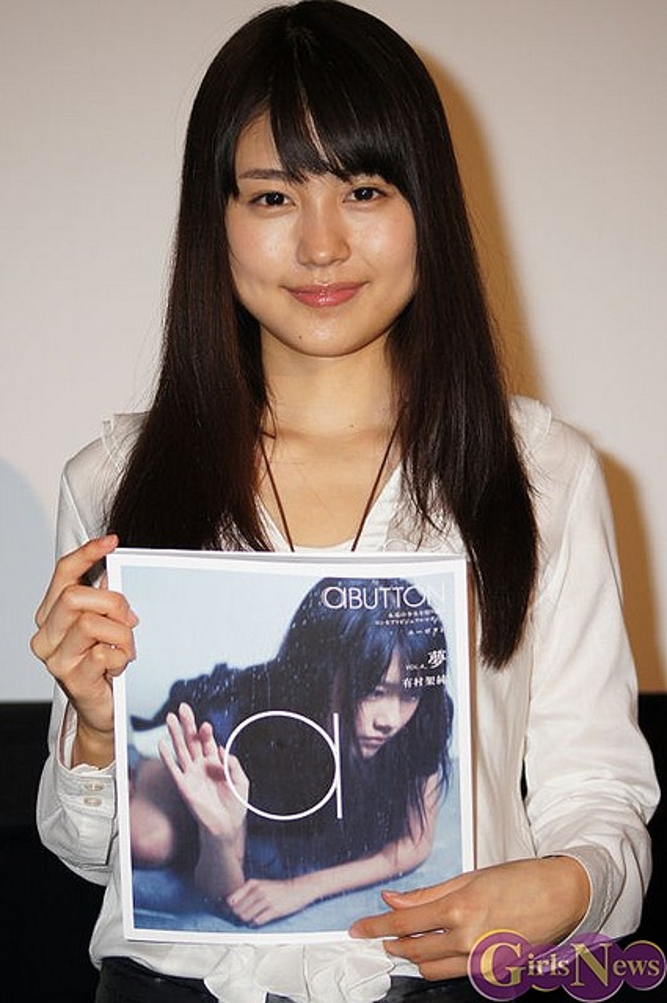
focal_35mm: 112
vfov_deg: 18.2
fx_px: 3131
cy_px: 502
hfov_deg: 12.2
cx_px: 334
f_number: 4.5
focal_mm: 75
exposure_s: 1/125
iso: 400
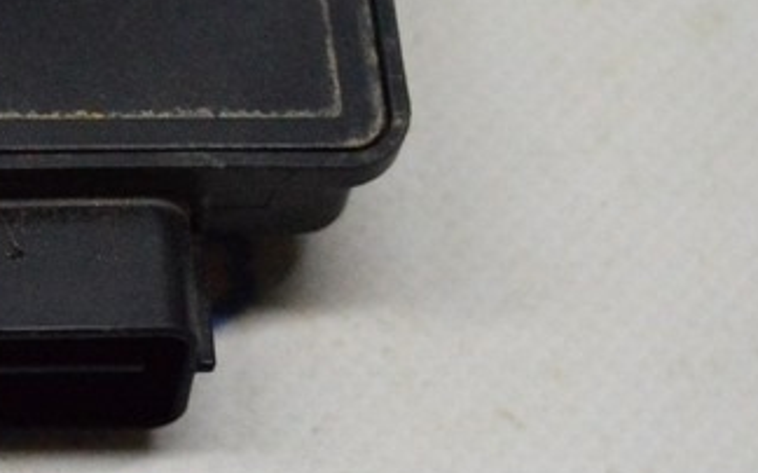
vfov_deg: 9.0
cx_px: -147
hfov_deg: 14.0
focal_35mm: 145
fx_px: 2993
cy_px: 292
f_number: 4.2
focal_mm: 30
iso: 6400
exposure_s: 1/1000
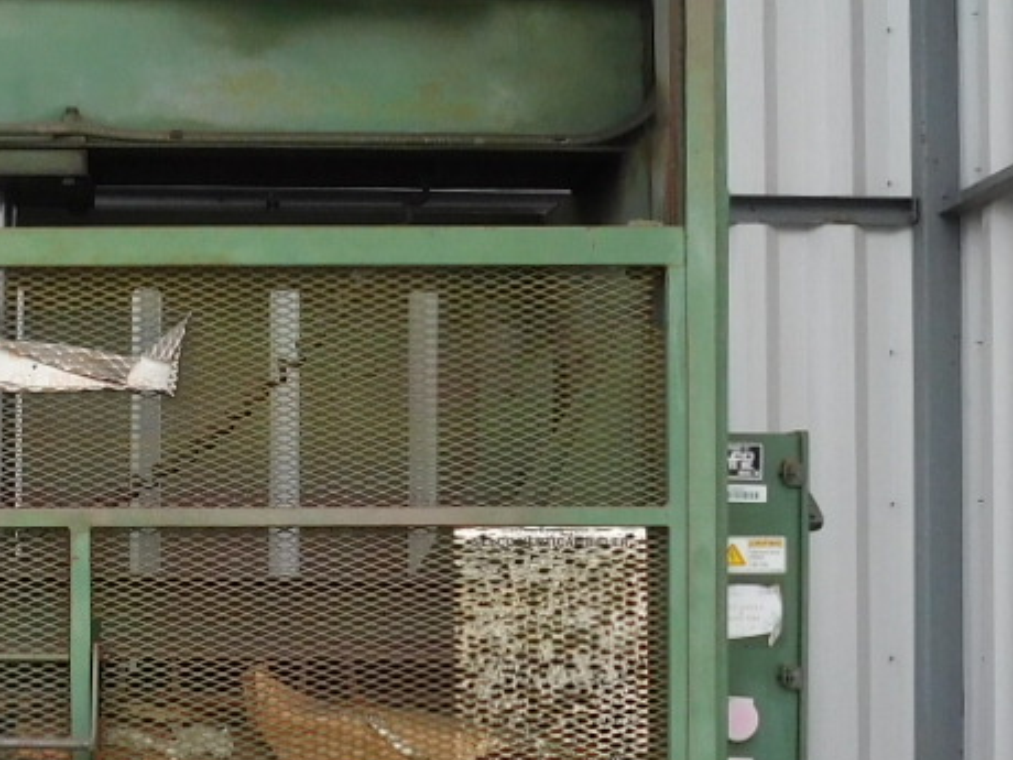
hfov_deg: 24.0
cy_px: 509
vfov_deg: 18.4
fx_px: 2341
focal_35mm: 80
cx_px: 185
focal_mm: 4
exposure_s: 1/320
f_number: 3
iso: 125
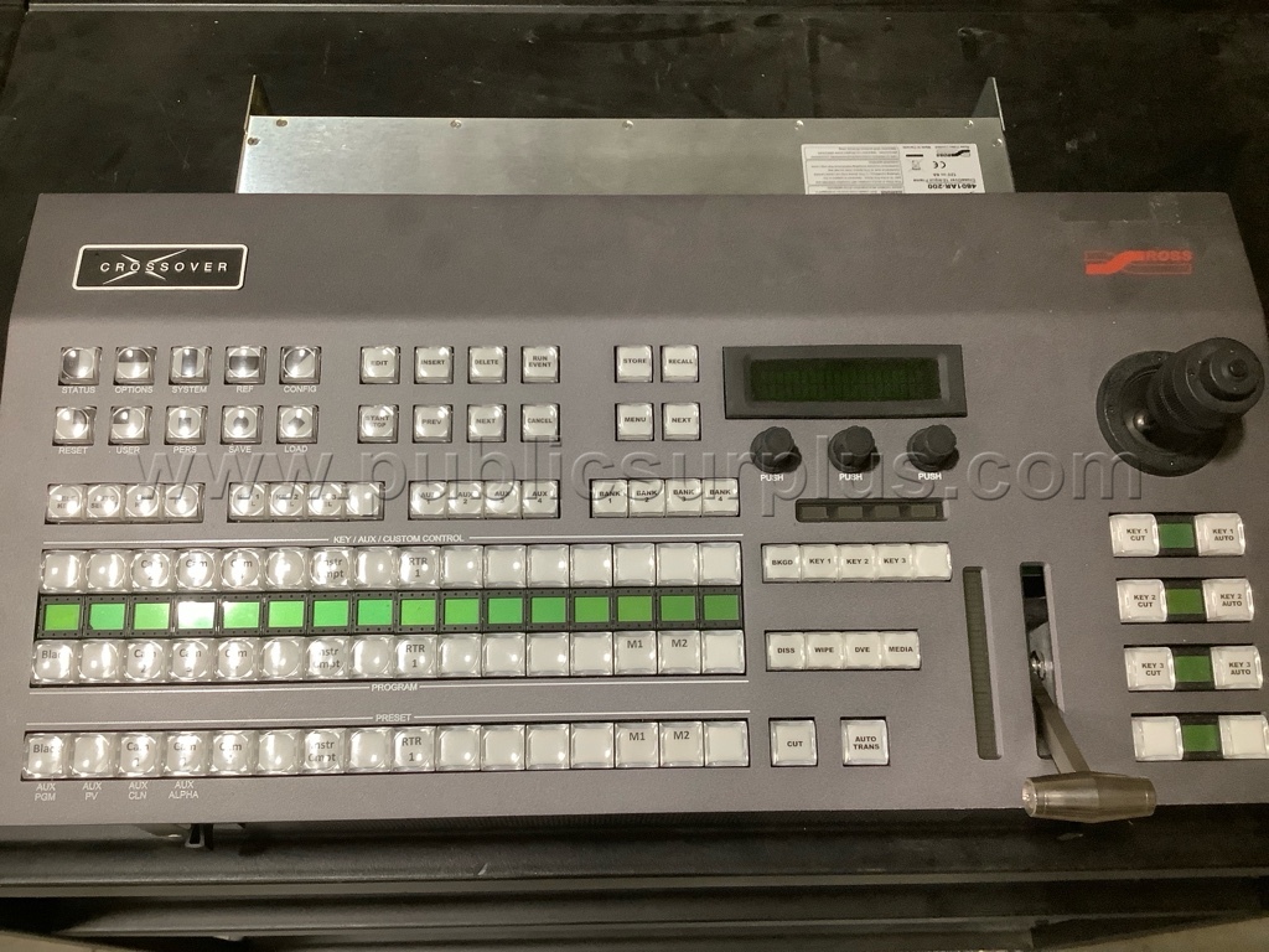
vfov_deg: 45.4
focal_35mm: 31
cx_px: 634
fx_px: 1136
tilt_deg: -65.8
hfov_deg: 58.4
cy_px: 476
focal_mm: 3.3
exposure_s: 1/60
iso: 250
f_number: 2.4
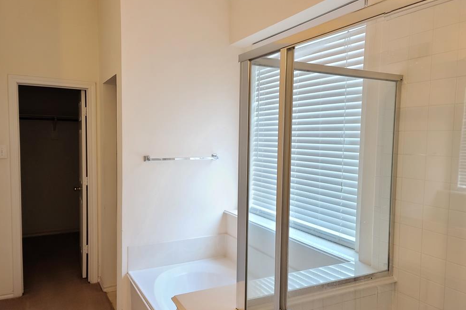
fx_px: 349
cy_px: 160
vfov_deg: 47.9
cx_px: 232
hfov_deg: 67.4
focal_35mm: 27
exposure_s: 1/59
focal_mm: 7
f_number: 1.8
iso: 250
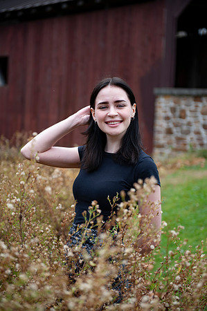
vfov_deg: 28.9
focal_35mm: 70
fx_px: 605
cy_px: 156
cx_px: 104
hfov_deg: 19.4
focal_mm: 70
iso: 100
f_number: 2.8
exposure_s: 1/400
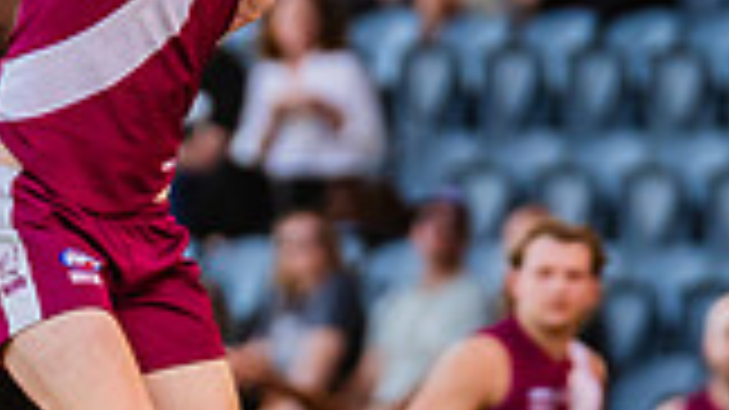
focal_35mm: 1488
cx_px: -23
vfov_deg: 0.8
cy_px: 119
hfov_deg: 1.5
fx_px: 28754
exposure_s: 1/1600
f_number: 4
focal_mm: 310
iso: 1000
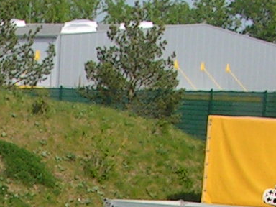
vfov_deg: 6.4
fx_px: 1794
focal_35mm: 225
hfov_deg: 8.6
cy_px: 400
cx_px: -125
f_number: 5.6
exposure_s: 1/400
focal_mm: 6.3
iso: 50
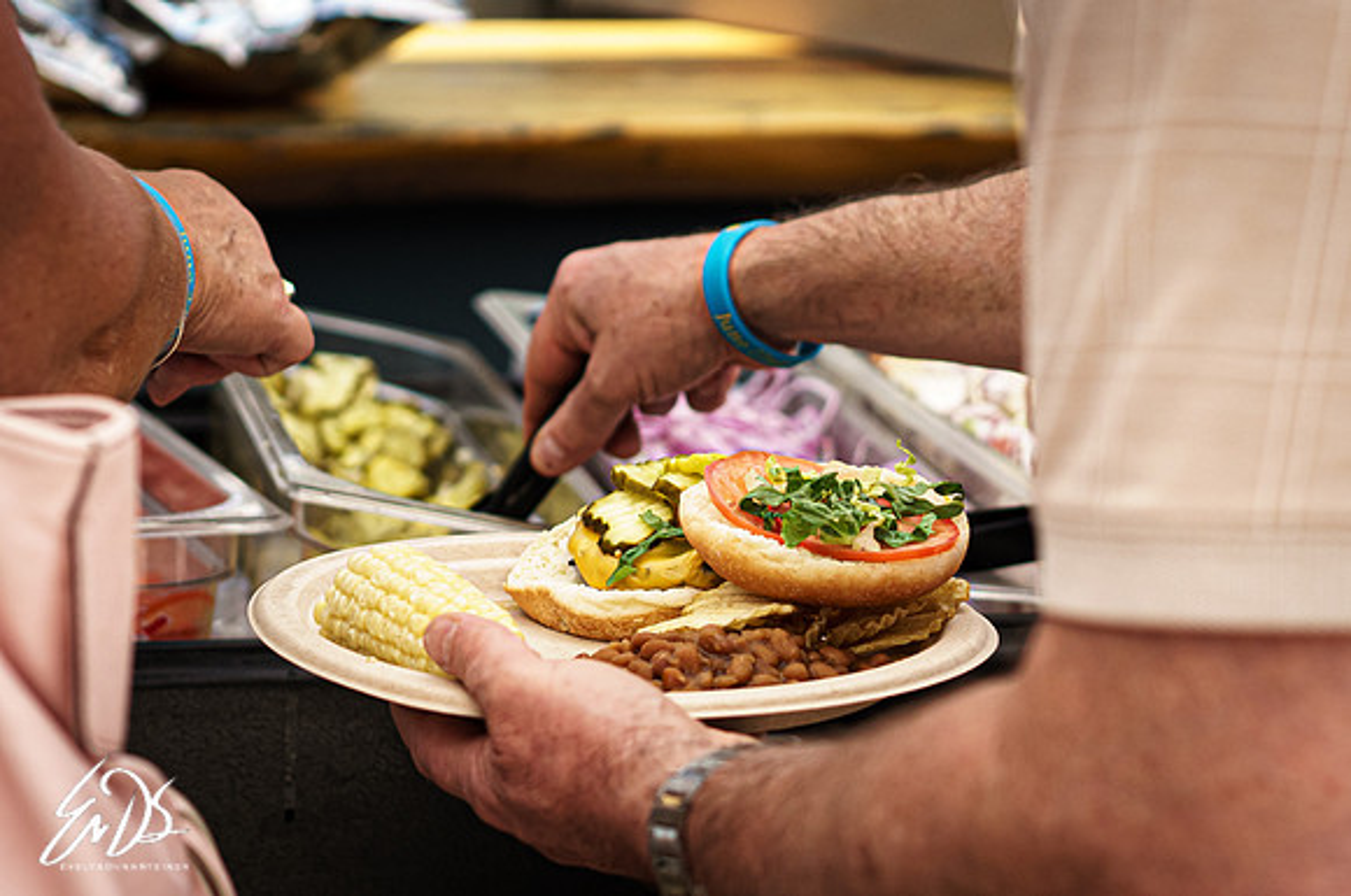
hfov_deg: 18.3
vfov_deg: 12.2
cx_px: 718
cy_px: 504
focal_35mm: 112
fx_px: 4187
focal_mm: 55
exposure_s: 1/2000
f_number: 2.8
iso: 160
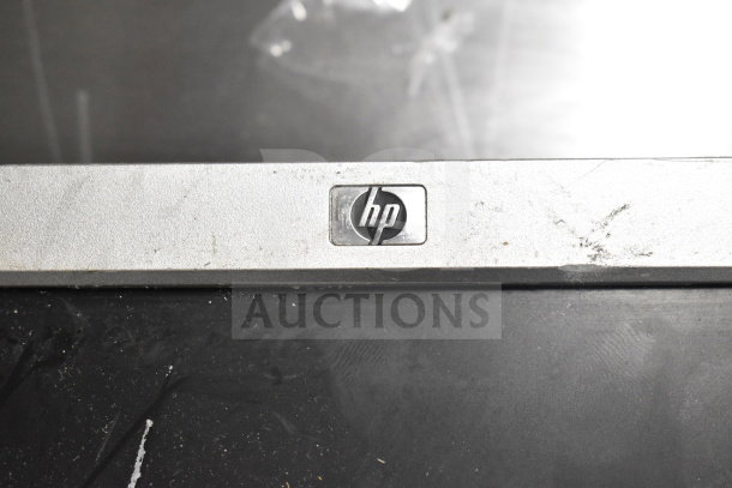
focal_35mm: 69
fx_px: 1403
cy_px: 244
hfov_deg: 29.2
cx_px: 366
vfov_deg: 19.7
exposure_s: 1/80
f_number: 5.3
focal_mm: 46
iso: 5600
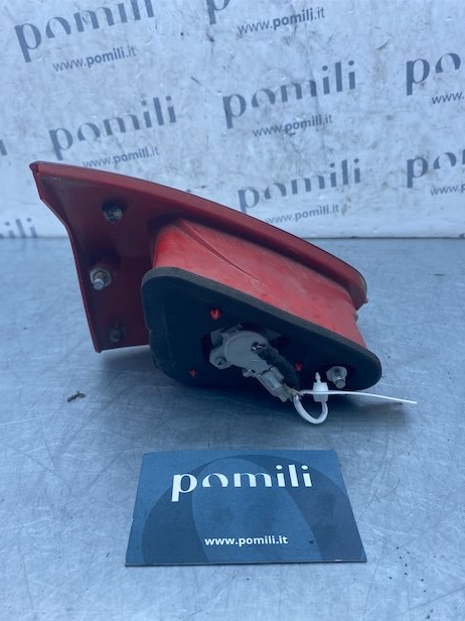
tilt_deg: -29.5
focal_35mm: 27
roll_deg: +0.2
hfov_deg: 51.4
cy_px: 322
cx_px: 230
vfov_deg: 65.3
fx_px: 484
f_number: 1.8
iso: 32
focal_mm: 4.25
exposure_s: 1/582
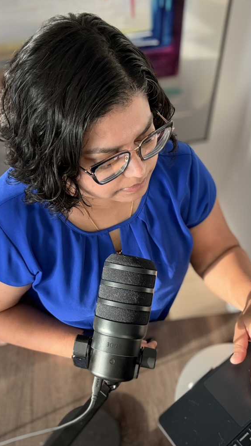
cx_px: 136
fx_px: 391
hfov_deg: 35.6
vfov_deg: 59.5
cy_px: 223
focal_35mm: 33
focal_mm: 2.69
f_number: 1.9
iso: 125
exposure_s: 1/60
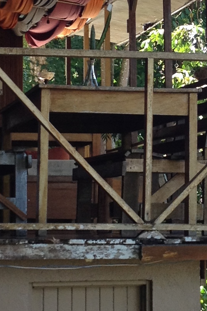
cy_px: 120
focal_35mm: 148
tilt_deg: +2.4
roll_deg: +1.2
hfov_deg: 9.3
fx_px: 1277
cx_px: 156
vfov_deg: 13.9
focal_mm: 4.28
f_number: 2.4
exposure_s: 1/133
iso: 50
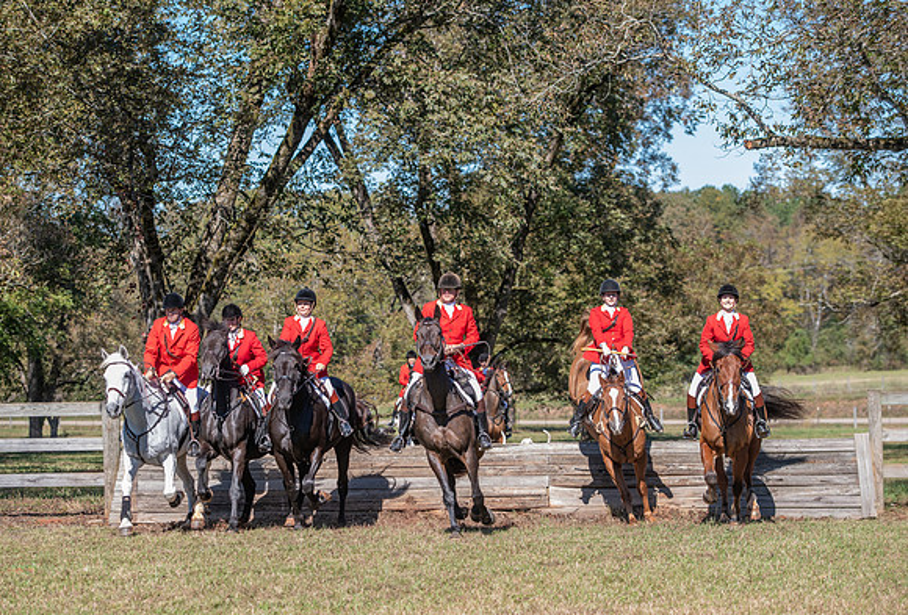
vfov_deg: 12.7
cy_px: 340
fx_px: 2774
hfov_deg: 18.6
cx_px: 413
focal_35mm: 109
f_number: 4
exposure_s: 1/400
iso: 280
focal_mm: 98
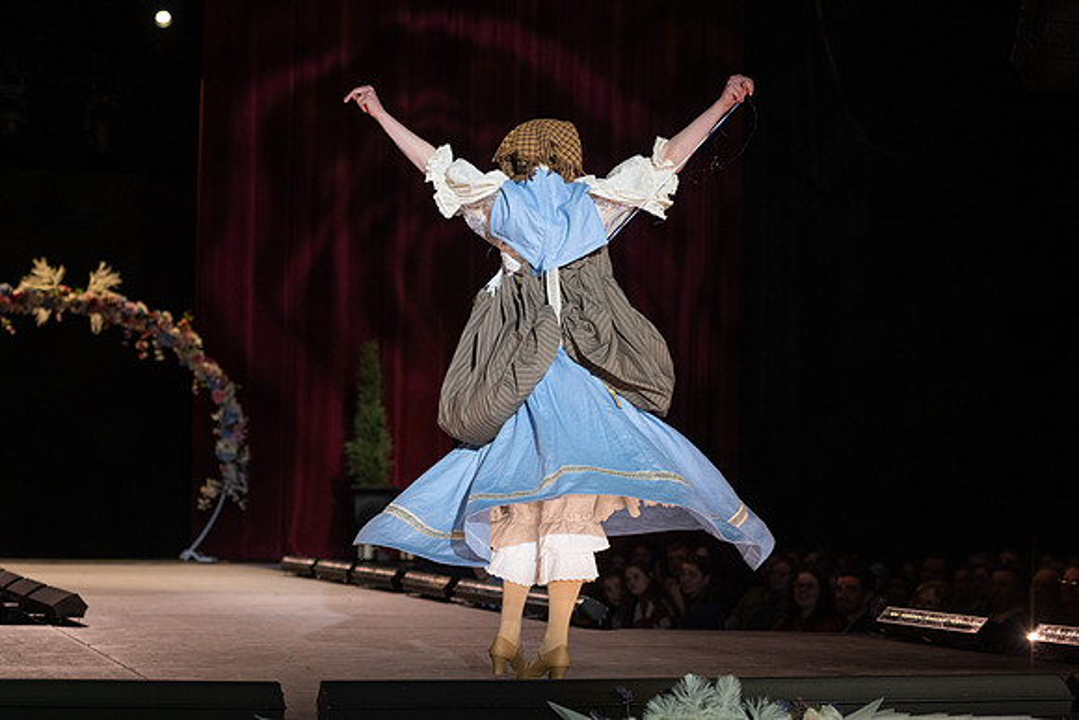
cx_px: 533
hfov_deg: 23.7
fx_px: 2567
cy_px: 359
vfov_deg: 16.0
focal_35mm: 86
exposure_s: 1/800
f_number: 2.8
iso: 640
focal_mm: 70
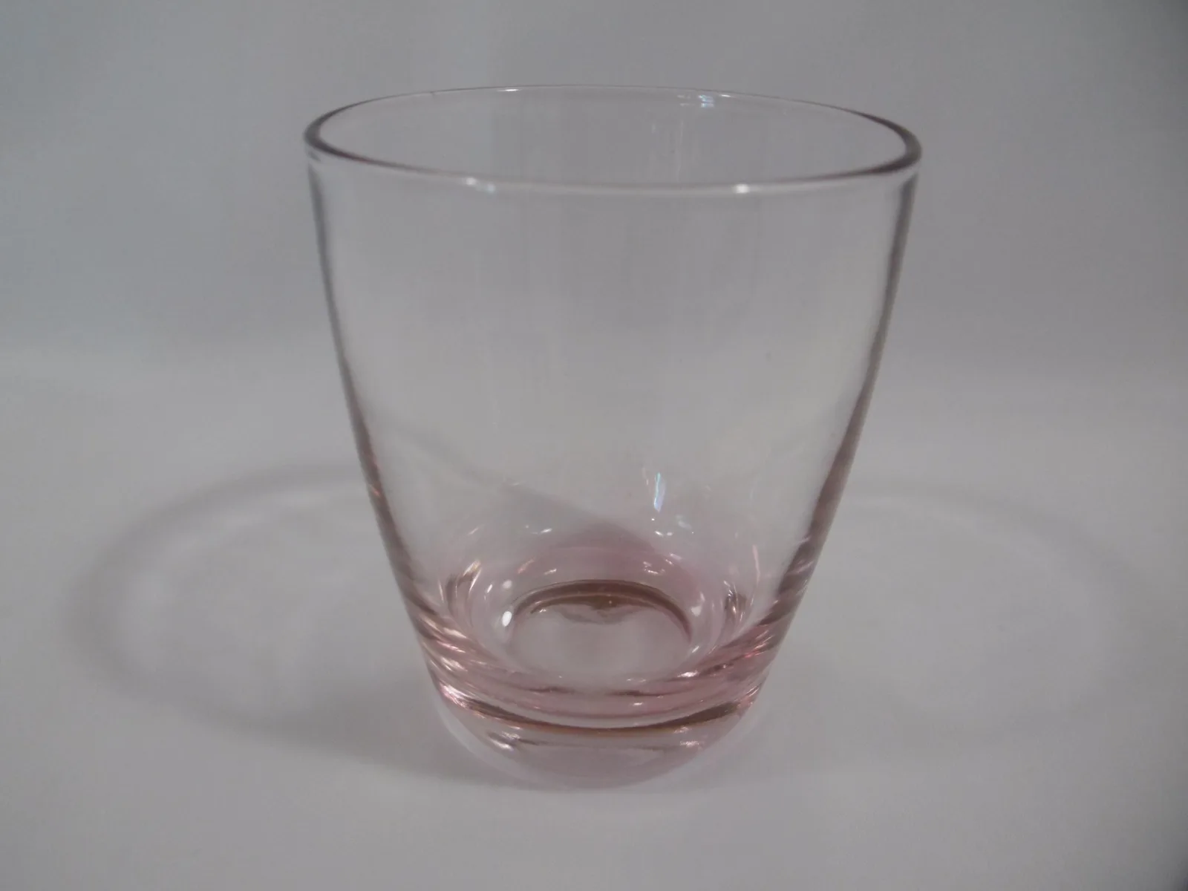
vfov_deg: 49.7
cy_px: 446
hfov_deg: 63.4
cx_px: 594
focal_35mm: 28
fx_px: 961
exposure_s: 1/60
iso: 160
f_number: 3.3
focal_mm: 5
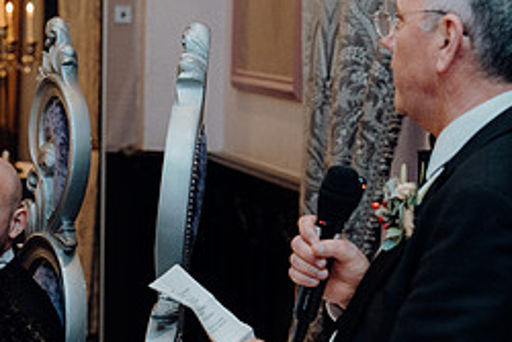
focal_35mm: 130
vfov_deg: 10.5
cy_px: 277
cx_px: 127
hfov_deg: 15.7
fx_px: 1850
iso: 2500
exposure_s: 1/160
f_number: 3.5
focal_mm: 56
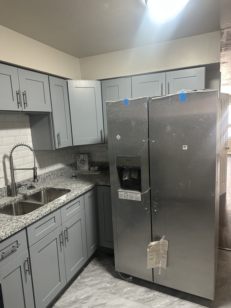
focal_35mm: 24
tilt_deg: -7.9
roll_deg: +1.8
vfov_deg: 71.6
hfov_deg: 56.8
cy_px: 154
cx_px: 116
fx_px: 214
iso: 320
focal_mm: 6.86
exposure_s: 1/60
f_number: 1.78
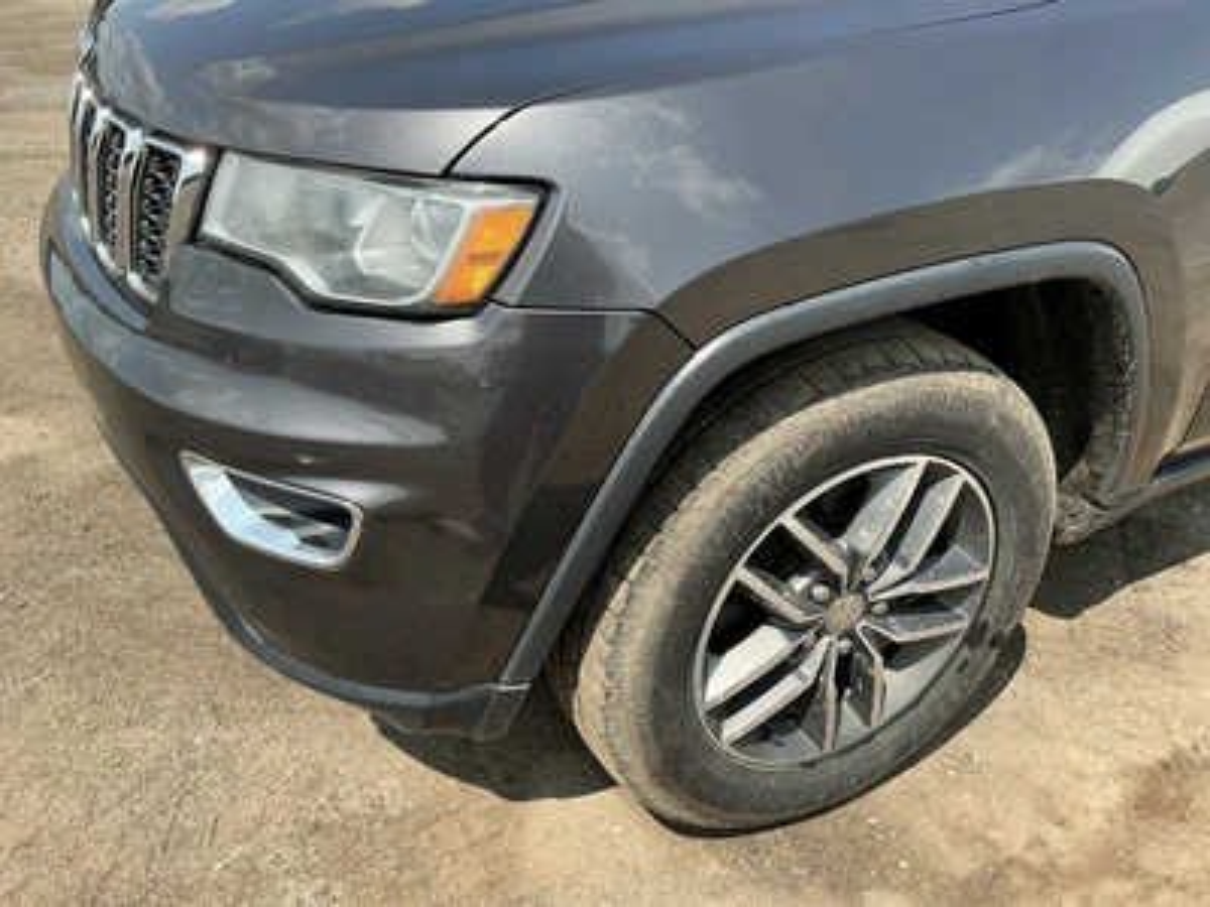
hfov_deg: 63.4
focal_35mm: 28
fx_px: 979
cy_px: 454
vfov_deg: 49.7
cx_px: 605
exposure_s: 1/912
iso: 25
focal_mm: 3
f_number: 1.8
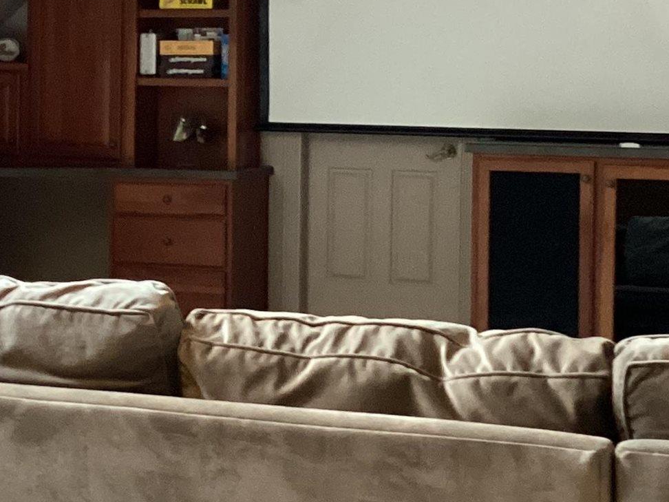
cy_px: 122
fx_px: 1894
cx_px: 121
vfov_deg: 15.0
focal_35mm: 98
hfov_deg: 19.8
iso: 320
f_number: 2.4
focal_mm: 3.3
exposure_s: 1/30
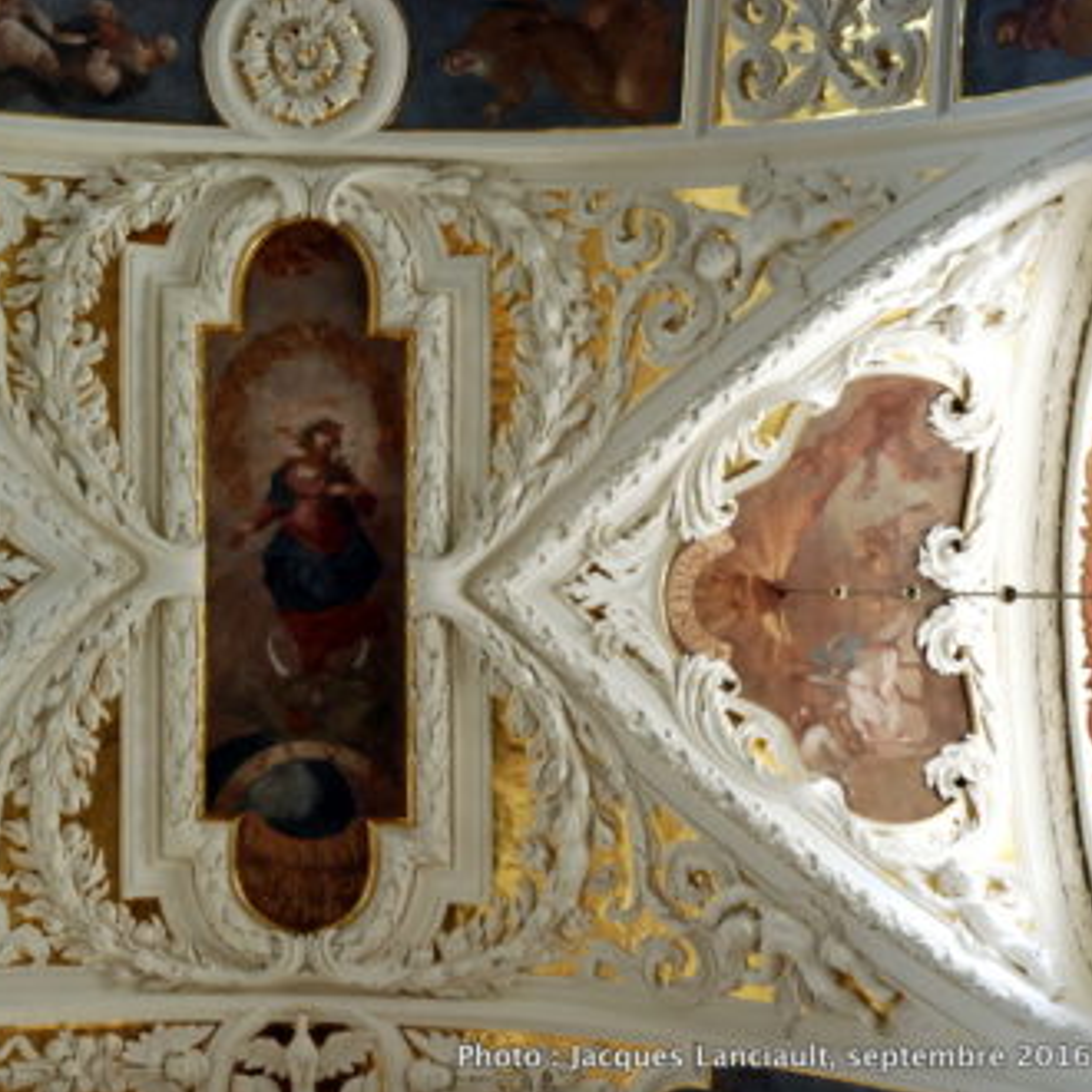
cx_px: 304
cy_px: 551
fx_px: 3034
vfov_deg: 20.4
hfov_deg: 20.3
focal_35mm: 85
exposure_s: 1/80
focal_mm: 44
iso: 1000
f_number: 4.5
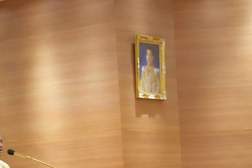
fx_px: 1141
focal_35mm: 163
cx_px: -54
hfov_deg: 12.3
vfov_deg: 8.4
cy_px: 141
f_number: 4
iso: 1000
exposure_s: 1/50
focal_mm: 52
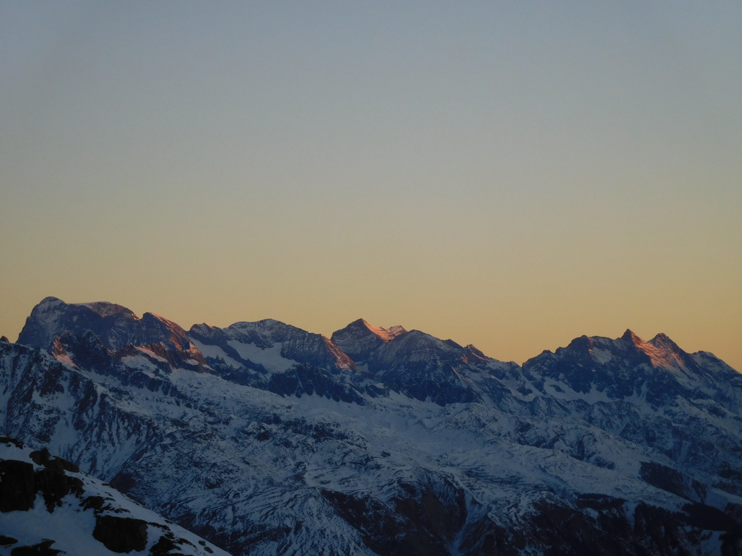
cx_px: 371
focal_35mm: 140
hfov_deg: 14.1
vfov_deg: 10.6
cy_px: 278
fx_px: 3001
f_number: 5.1
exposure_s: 1/160
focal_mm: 25
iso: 125
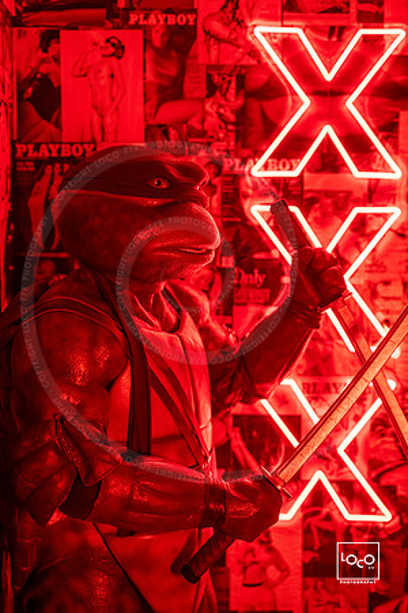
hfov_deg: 27.0
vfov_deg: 39.6
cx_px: 204
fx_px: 850
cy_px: 306
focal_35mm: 50
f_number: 1.8
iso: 1000
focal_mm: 50
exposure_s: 1/250
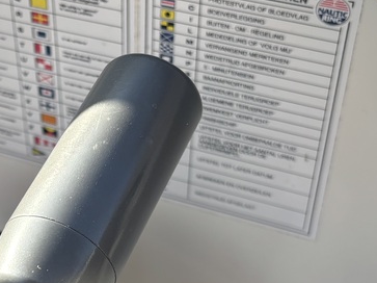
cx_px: 17
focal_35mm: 86
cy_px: 280
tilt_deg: -43.4
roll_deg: +5.9
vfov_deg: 16.8
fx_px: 936
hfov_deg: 22.1
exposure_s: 1/358
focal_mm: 5.96
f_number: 1.6
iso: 50
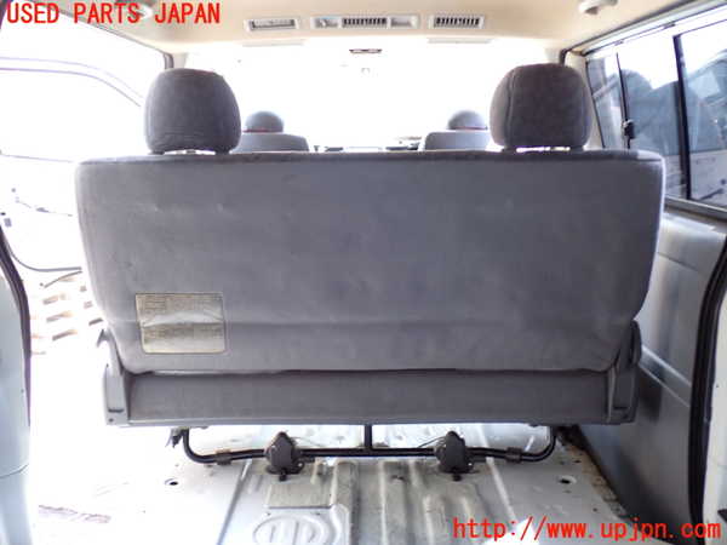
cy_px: 272
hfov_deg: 51.4
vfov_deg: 39.7
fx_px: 756
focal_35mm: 36
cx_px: 364
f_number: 2.5
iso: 200
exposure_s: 1/50
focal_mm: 6.37
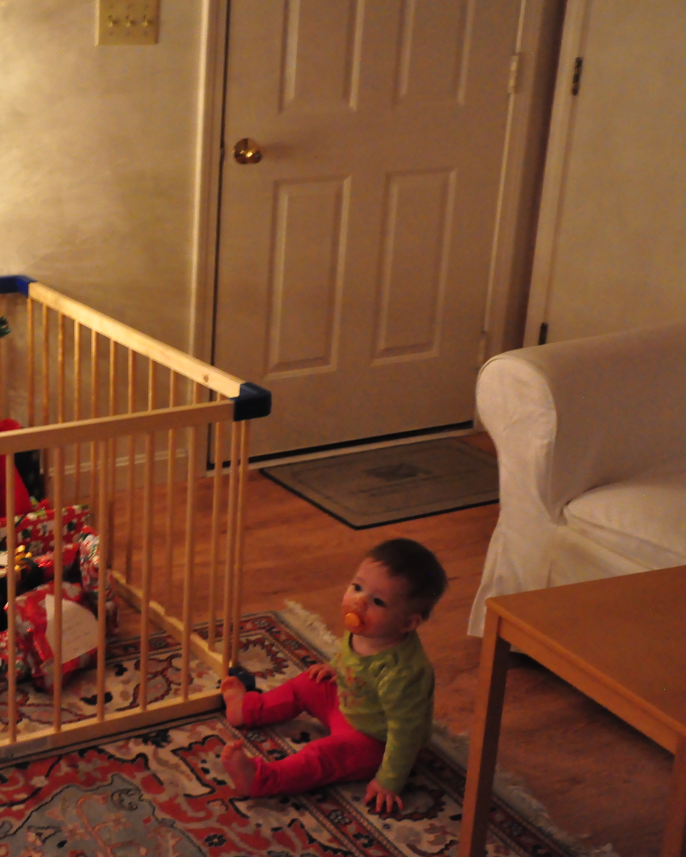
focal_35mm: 56
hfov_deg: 26.3
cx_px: 81
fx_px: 1421
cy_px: 427
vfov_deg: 33.6
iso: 3200
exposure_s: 1/4
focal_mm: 26
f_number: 4
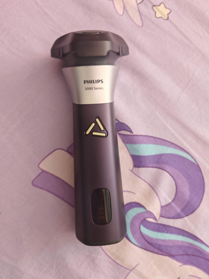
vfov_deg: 65.3
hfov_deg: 51.4
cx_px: 104
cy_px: 140
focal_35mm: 27
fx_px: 217
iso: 200
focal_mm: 6.67
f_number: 1.9
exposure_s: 1/100
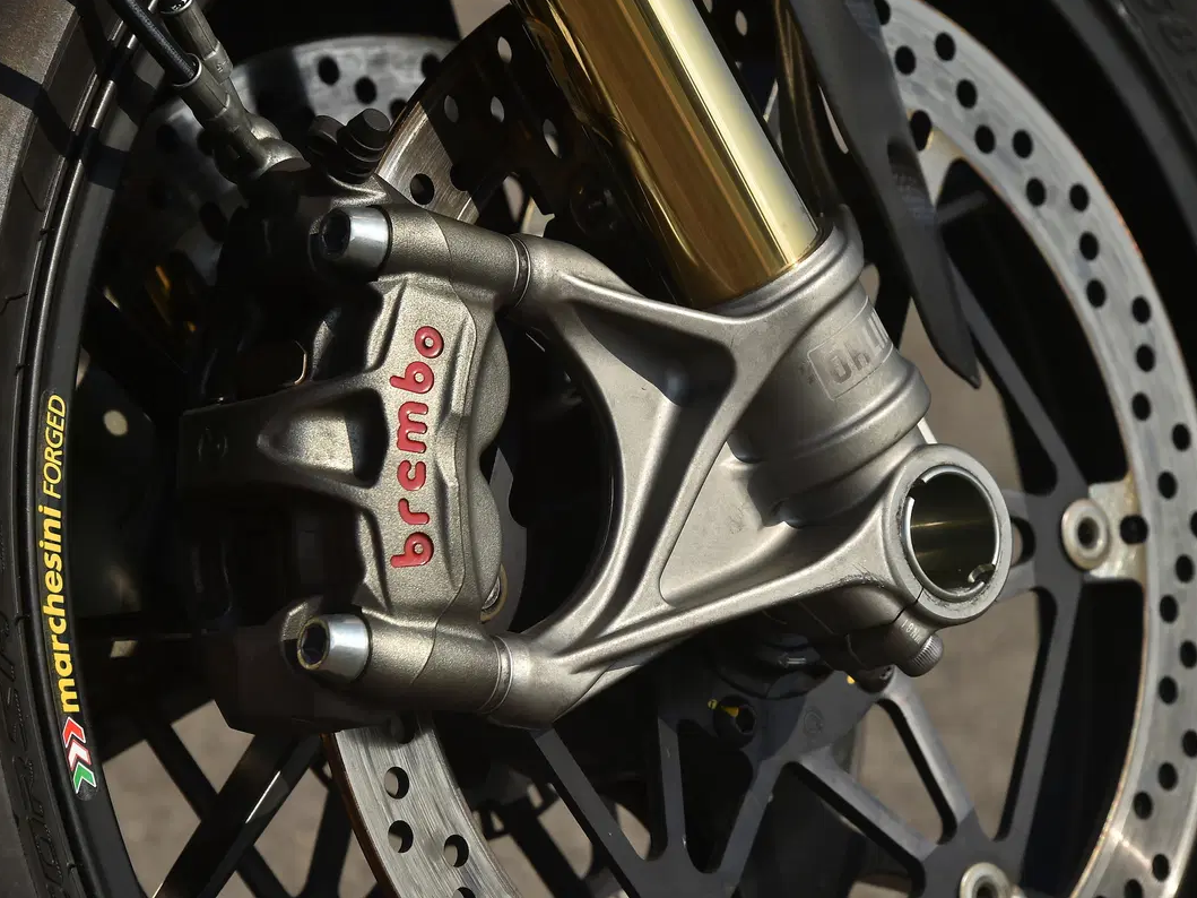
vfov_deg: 7.2
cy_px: 447
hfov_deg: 9.6
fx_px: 7157
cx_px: 635
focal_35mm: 207
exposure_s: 1/320
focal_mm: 190
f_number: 11
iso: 160
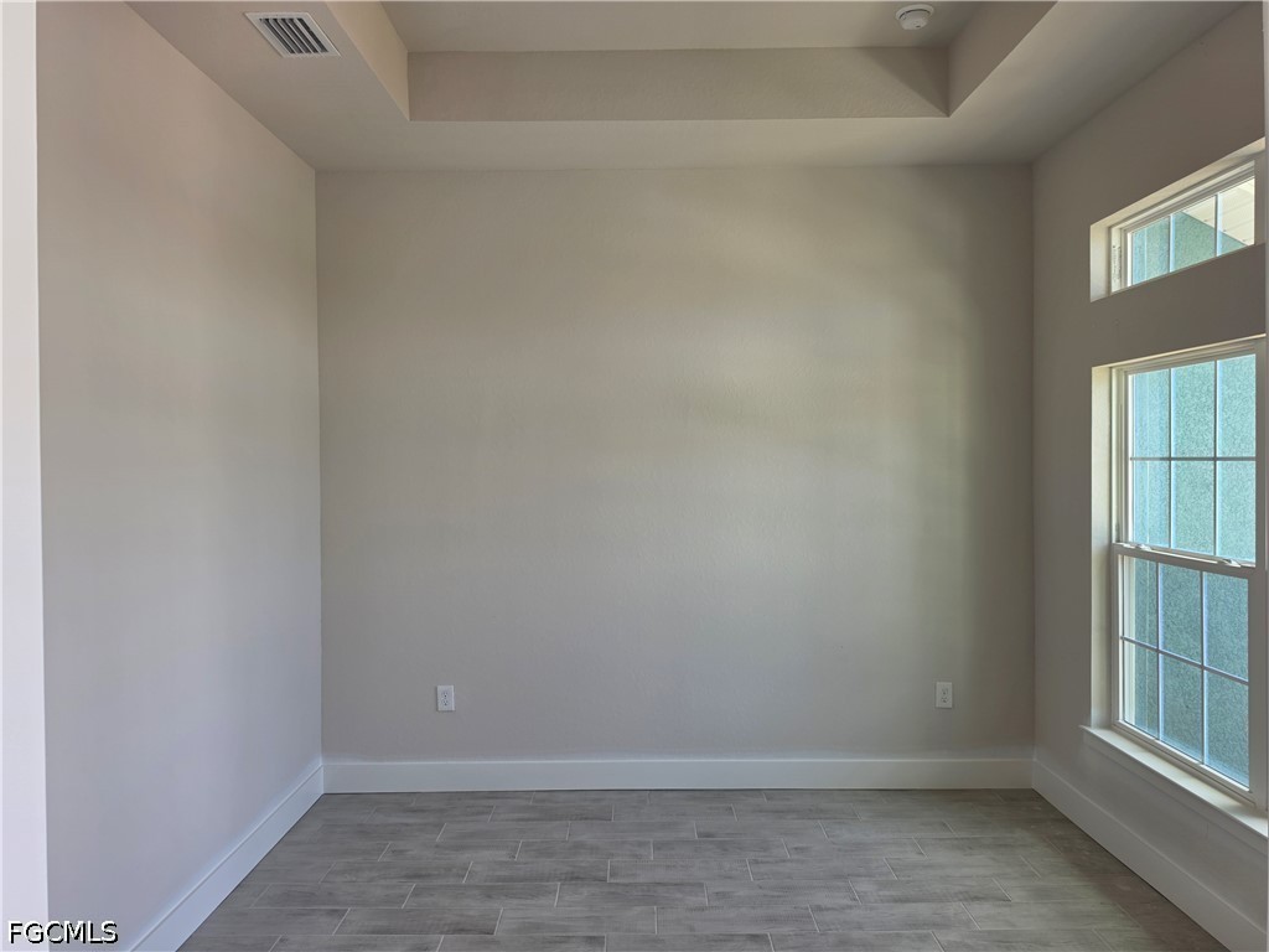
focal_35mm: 23
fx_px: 843
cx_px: 634
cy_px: 476
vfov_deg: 58.9
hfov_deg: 73.9
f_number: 1.4
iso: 40
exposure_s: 1/180
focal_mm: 6.5
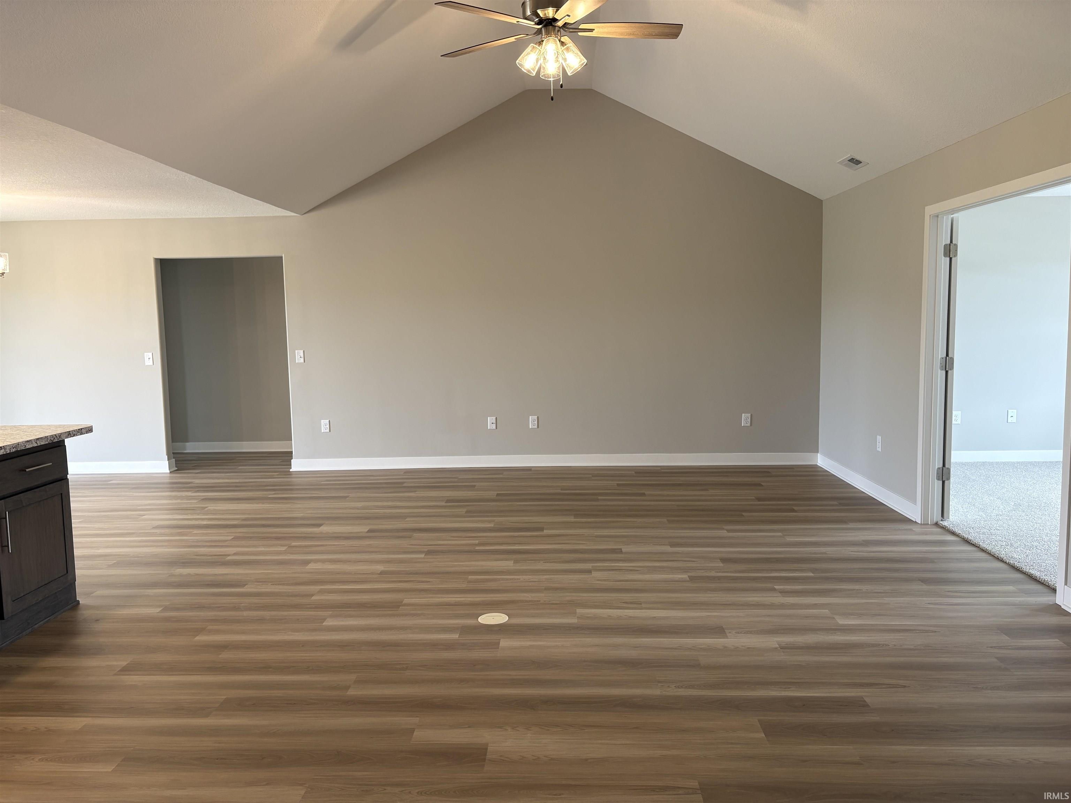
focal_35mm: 26
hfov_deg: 67.3
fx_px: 804
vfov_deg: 53.1
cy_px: 402
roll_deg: +1.7
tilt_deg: -5.2
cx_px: 536
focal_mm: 5.96
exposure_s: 1/120
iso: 100
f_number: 1.6
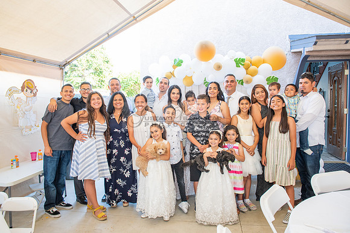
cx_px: 171
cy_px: 116
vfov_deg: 51.3
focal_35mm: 25
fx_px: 243
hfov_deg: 71.5
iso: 500
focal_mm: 24
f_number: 4.5
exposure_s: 1/80
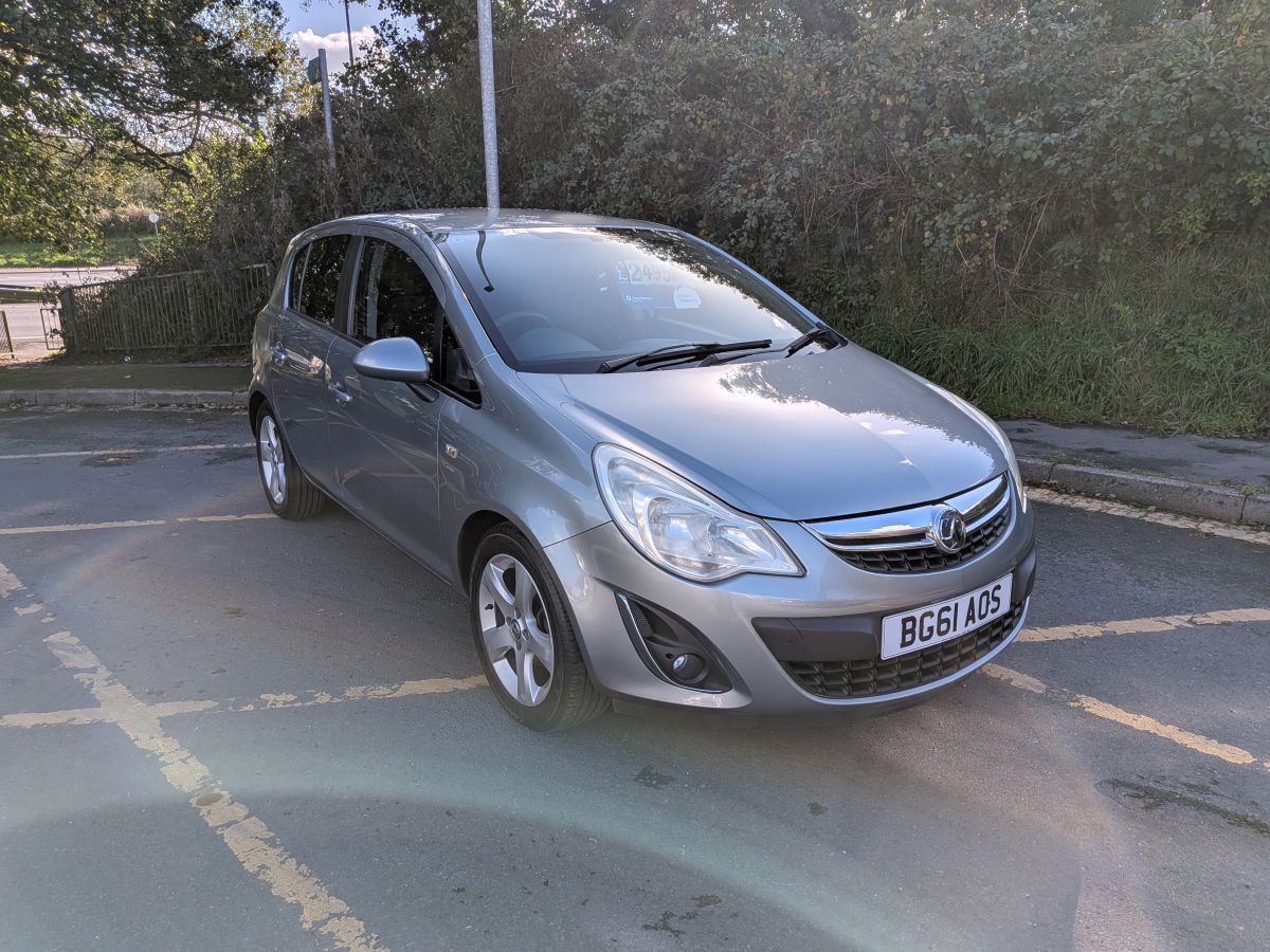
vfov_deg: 56.8
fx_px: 881
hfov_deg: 71.6
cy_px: 476
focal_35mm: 24
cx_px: 635
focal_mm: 4.53
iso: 28
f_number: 1.7
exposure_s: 1/7042
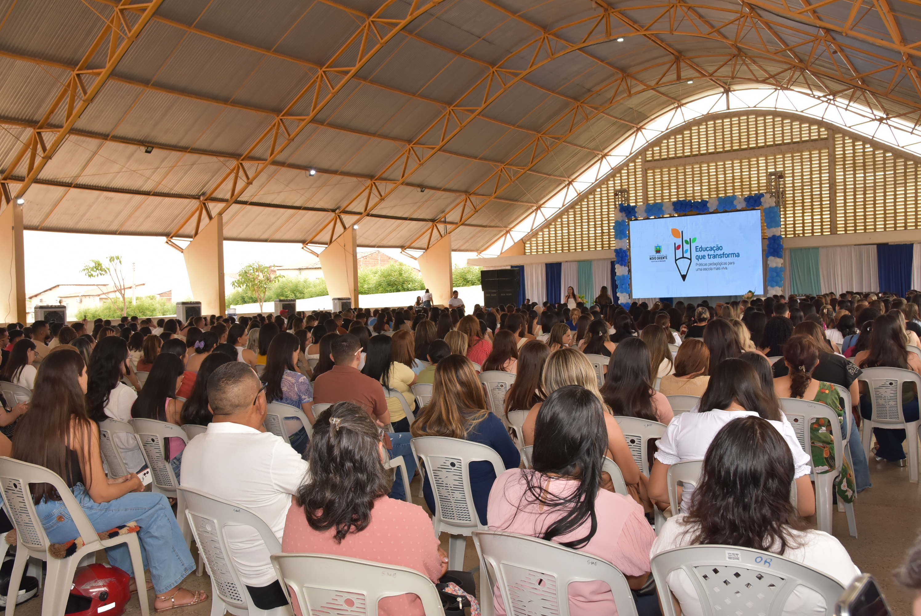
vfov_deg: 43.7
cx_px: 460
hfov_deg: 61.9
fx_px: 768
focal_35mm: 30
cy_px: 308
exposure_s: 1/250
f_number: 6.3
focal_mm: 20
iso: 800
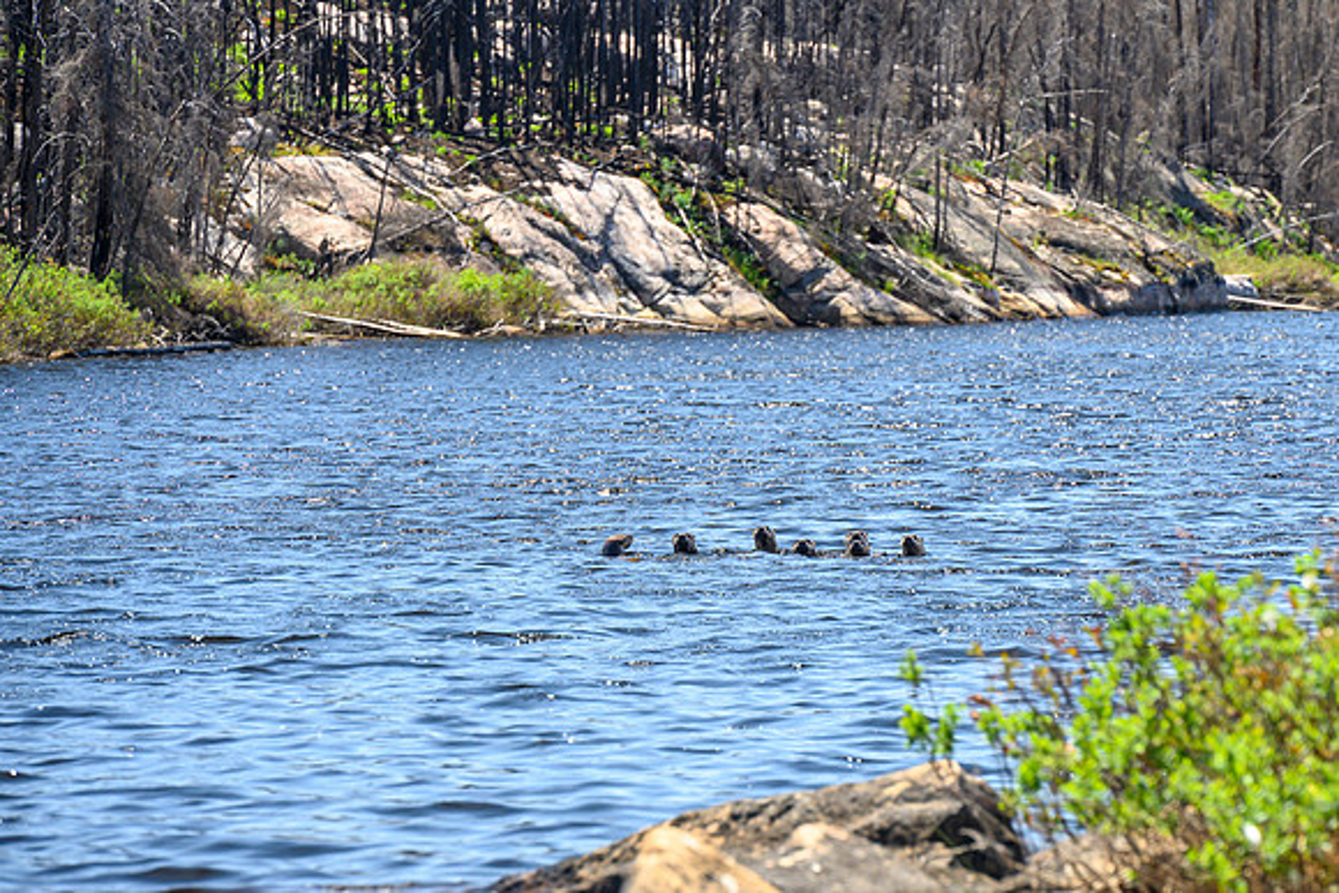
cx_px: 808
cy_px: 539
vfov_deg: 5.7
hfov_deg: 8.5
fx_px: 8984
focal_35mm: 241
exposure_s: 1/400
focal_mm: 200
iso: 720
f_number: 8
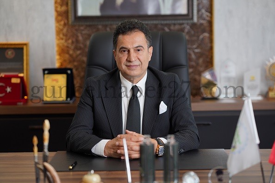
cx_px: 138
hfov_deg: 23.9
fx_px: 649
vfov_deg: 16.1
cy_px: 92
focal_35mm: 85
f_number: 2
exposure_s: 1/125
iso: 250
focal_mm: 85
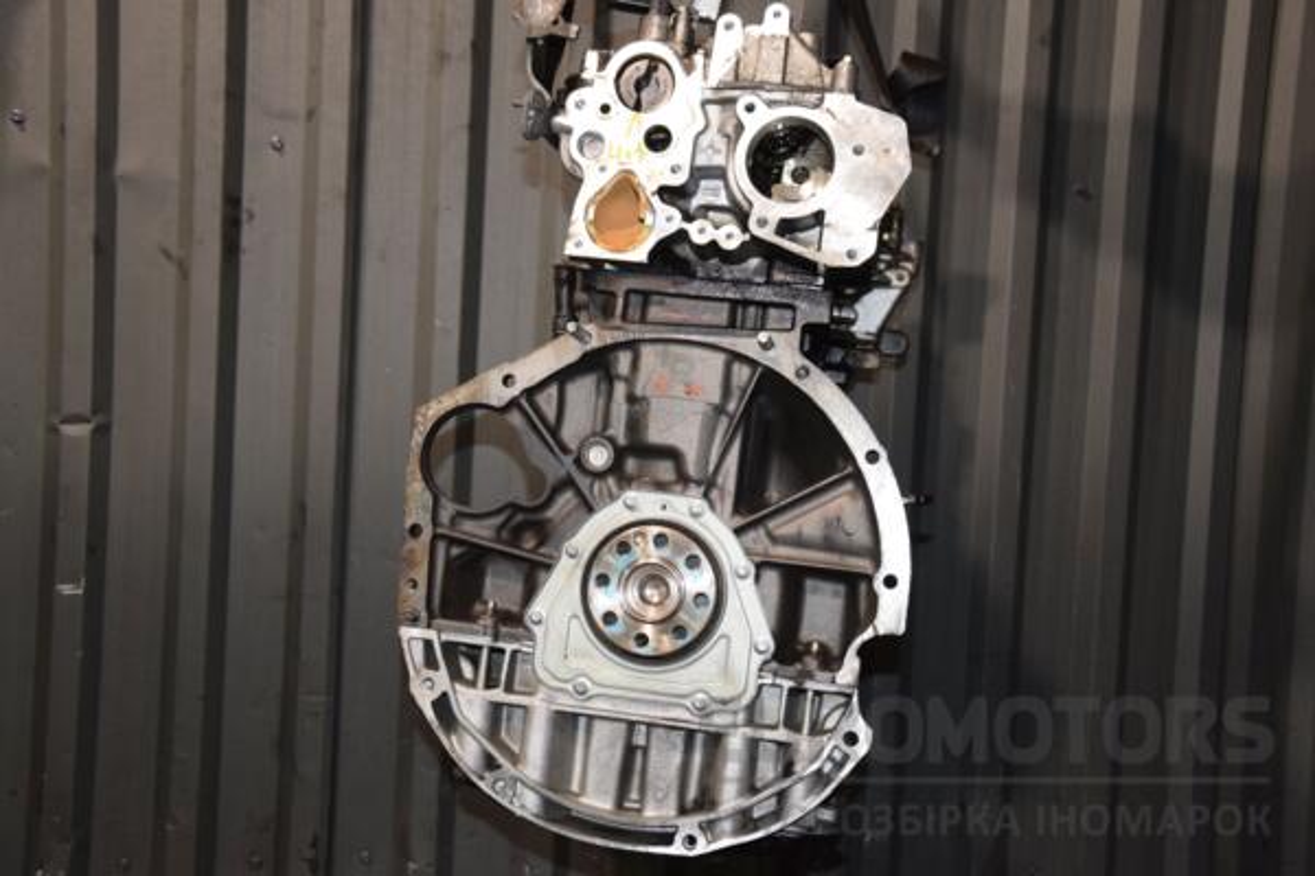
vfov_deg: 29.9
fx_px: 1644
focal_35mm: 45
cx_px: 658
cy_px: 438
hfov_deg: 43.6
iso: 800
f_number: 5
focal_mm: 30
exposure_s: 1/60
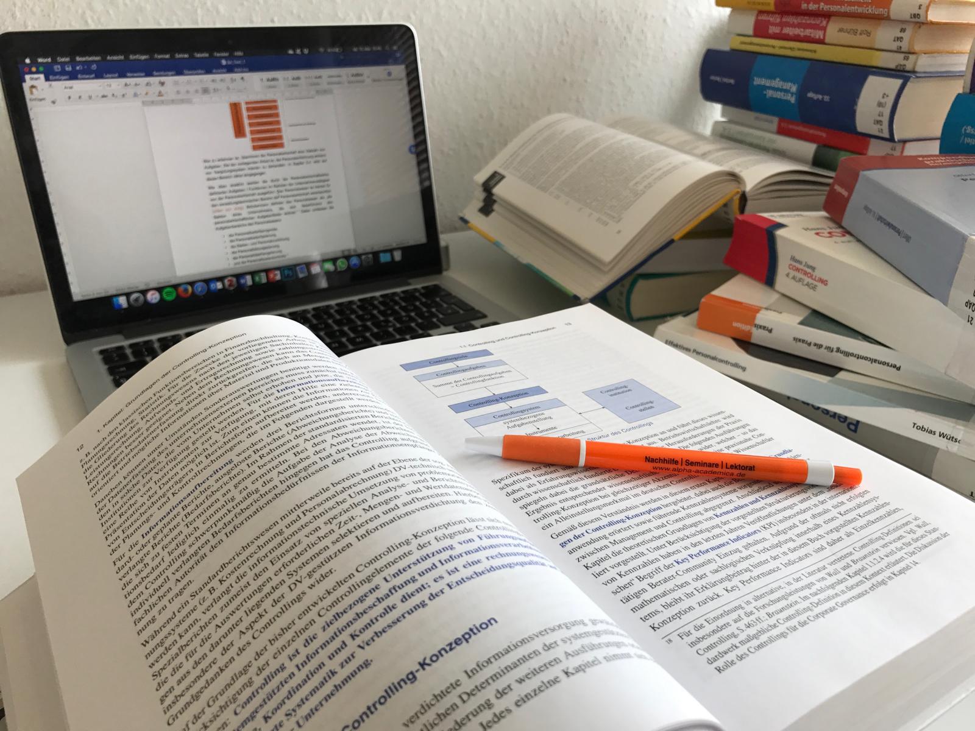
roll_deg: -1.9
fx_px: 789
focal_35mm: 28
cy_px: 366
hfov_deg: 63.4
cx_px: 488
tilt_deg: -25.6
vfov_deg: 49.7
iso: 20
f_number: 1.8
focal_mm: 3.99
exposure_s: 1/262
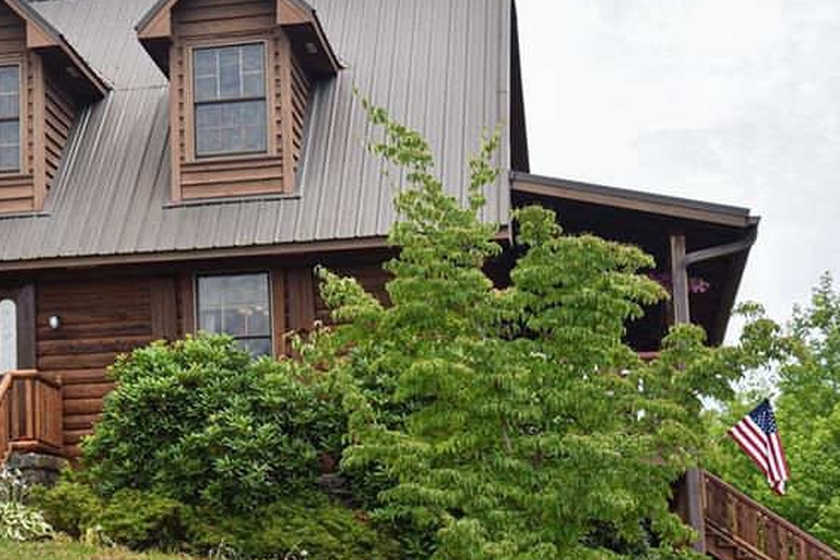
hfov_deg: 22.9
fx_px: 2030
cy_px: 301
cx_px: 114
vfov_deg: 15.7
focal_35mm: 87
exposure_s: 1/250
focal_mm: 48
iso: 500
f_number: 8
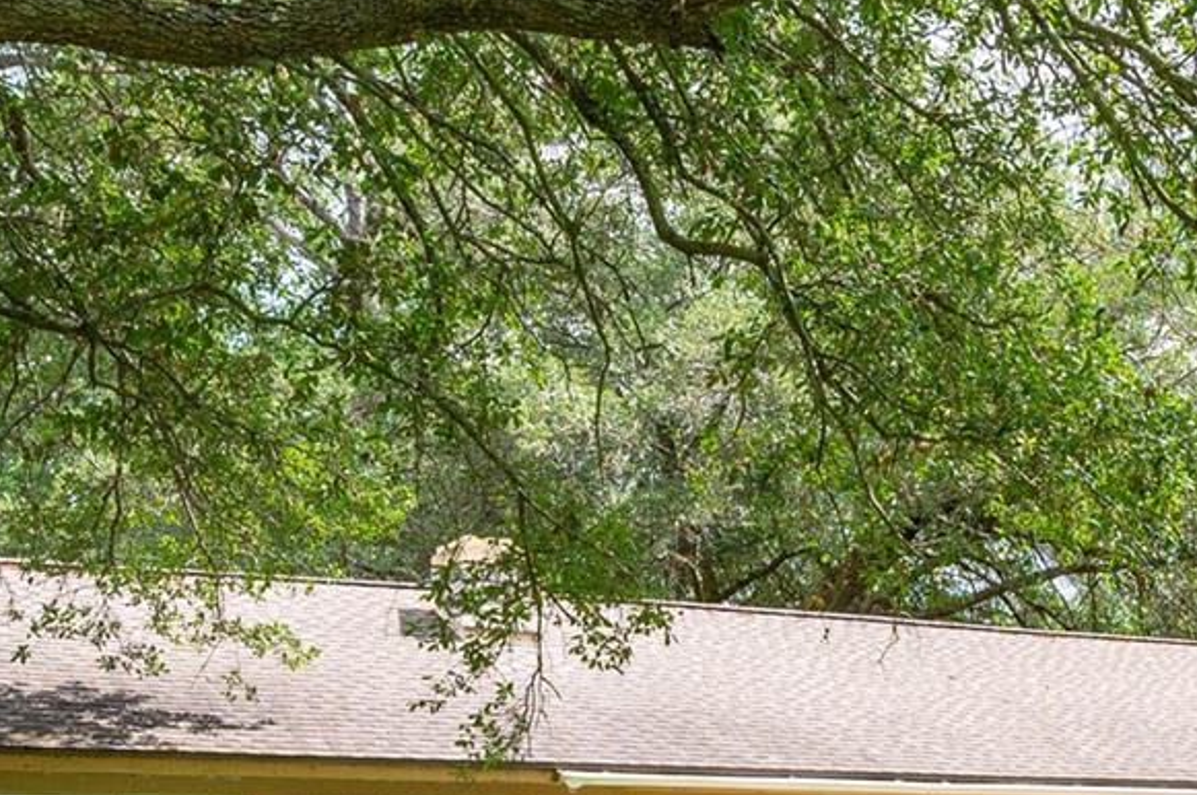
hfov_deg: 28.8
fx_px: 2225
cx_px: 1098
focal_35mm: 67
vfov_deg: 19.2
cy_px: 941
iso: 125
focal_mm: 19
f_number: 10
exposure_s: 1/200
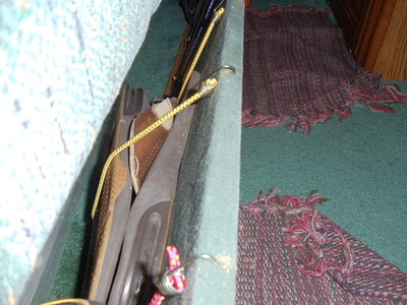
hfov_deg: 42.9
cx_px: 204
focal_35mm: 44
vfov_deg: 32.9
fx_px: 517
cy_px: 152
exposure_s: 1/8
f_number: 3.5
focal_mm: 6
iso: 80
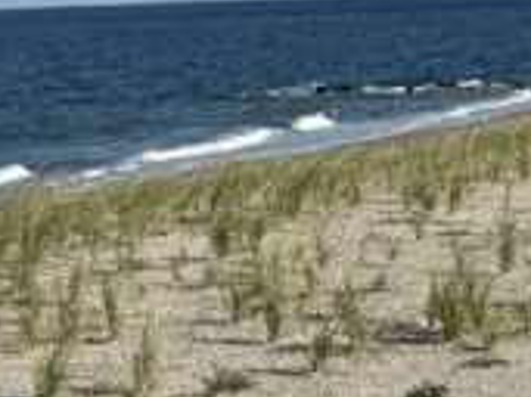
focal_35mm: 144
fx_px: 2207
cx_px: 1087
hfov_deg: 12.1
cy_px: 62
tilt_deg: -2.2
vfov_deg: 10.3
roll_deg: +2.0
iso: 80
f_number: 1.78
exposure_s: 1/6173
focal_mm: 6.76
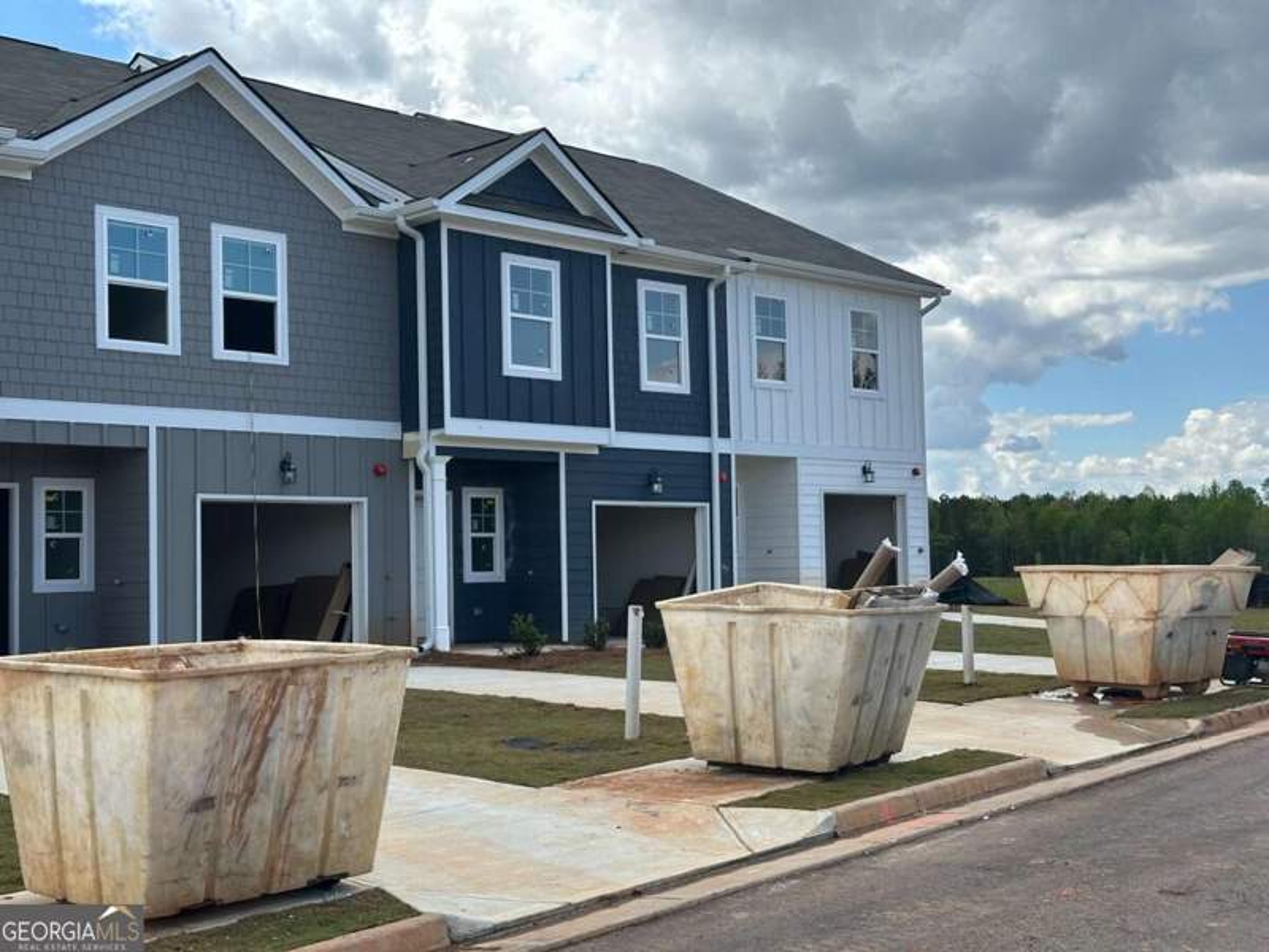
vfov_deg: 30.3
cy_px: 476
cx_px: 634
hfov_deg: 39.7
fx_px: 1760
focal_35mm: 48
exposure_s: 1/2976
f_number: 1.78
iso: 64
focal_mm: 6.86
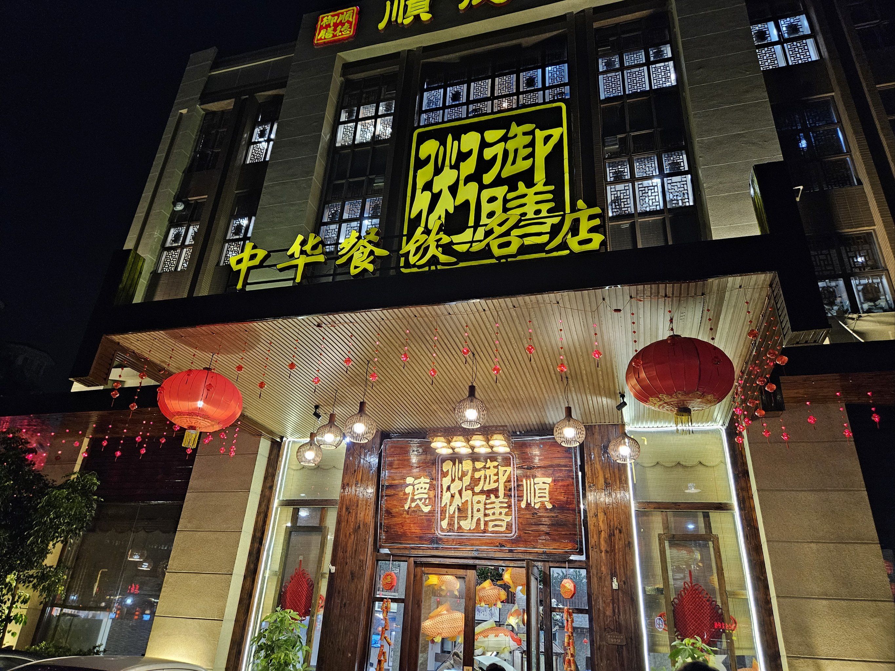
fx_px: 595
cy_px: 336
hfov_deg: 73.9
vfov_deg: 58.9
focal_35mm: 23
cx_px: 448
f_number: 1.8
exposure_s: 1/100
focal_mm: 5.4
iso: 500
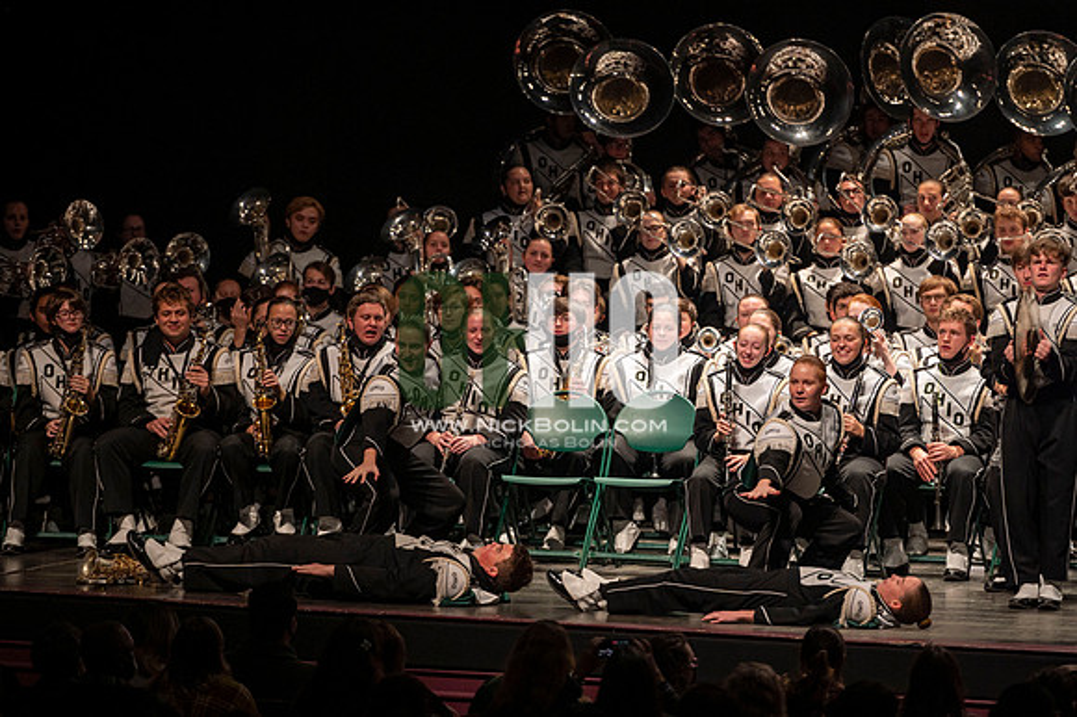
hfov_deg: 10.3
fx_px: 5980
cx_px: 538
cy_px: 358
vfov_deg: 6.9
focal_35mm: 200
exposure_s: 1/500
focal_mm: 200
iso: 1250
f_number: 3.5
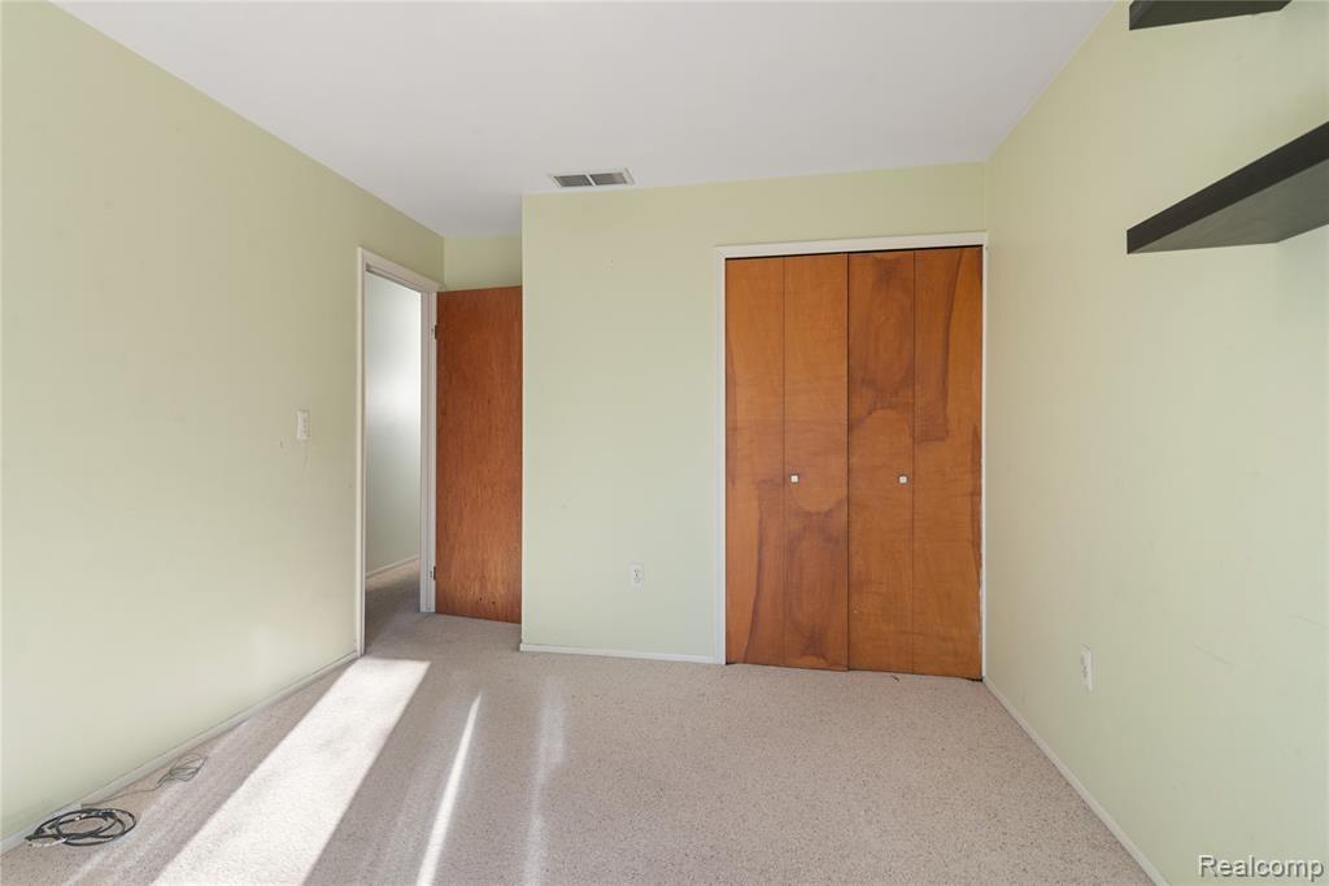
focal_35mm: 17
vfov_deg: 70.5
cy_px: 443
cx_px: 664
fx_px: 628
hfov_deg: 93.3
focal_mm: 17
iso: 320
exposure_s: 1/50
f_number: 9
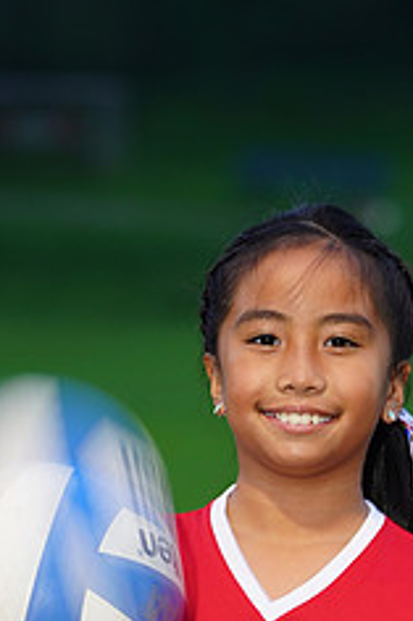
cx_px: 242
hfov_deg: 3.0
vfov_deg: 4.5
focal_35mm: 459
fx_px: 7910
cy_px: 718
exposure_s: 1/20
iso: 320
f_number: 5.6
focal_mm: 187
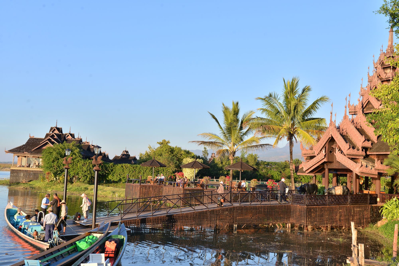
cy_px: 133
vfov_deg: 30.5
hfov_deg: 44.5
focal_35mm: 44
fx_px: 488
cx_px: 200
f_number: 8
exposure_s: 1/200
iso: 250
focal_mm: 44
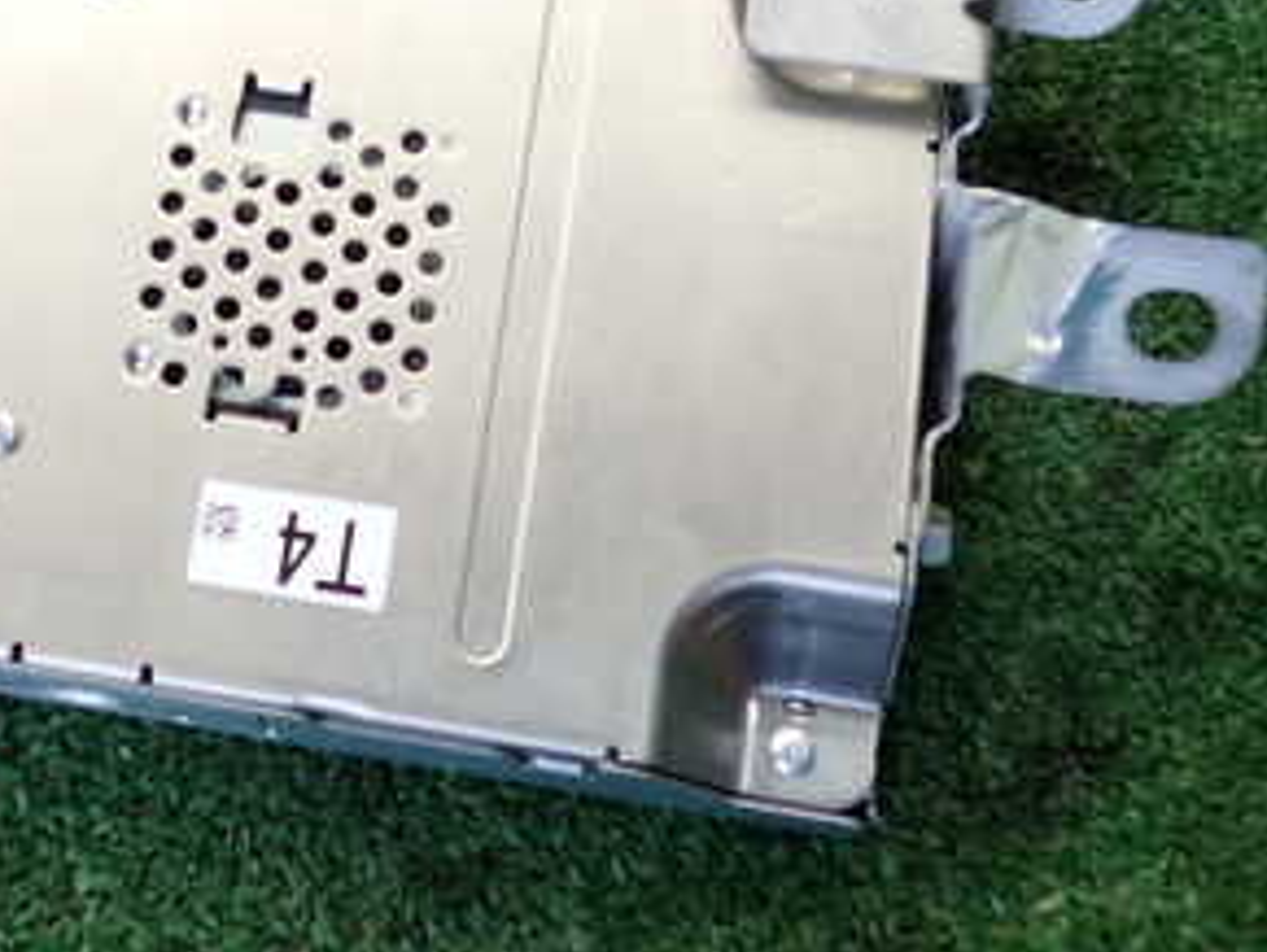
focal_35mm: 62
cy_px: 87
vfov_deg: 23.1
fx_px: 2271
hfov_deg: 30.7
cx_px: 345
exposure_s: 1/125
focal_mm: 5.4
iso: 100
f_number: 2.3
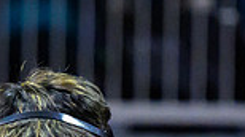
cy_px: 300
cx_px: 29
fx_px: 5091
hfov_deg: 2.8
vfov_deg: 1.5
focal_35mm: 785
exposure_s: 1/400
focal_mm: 145
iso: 10000
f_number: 2.8
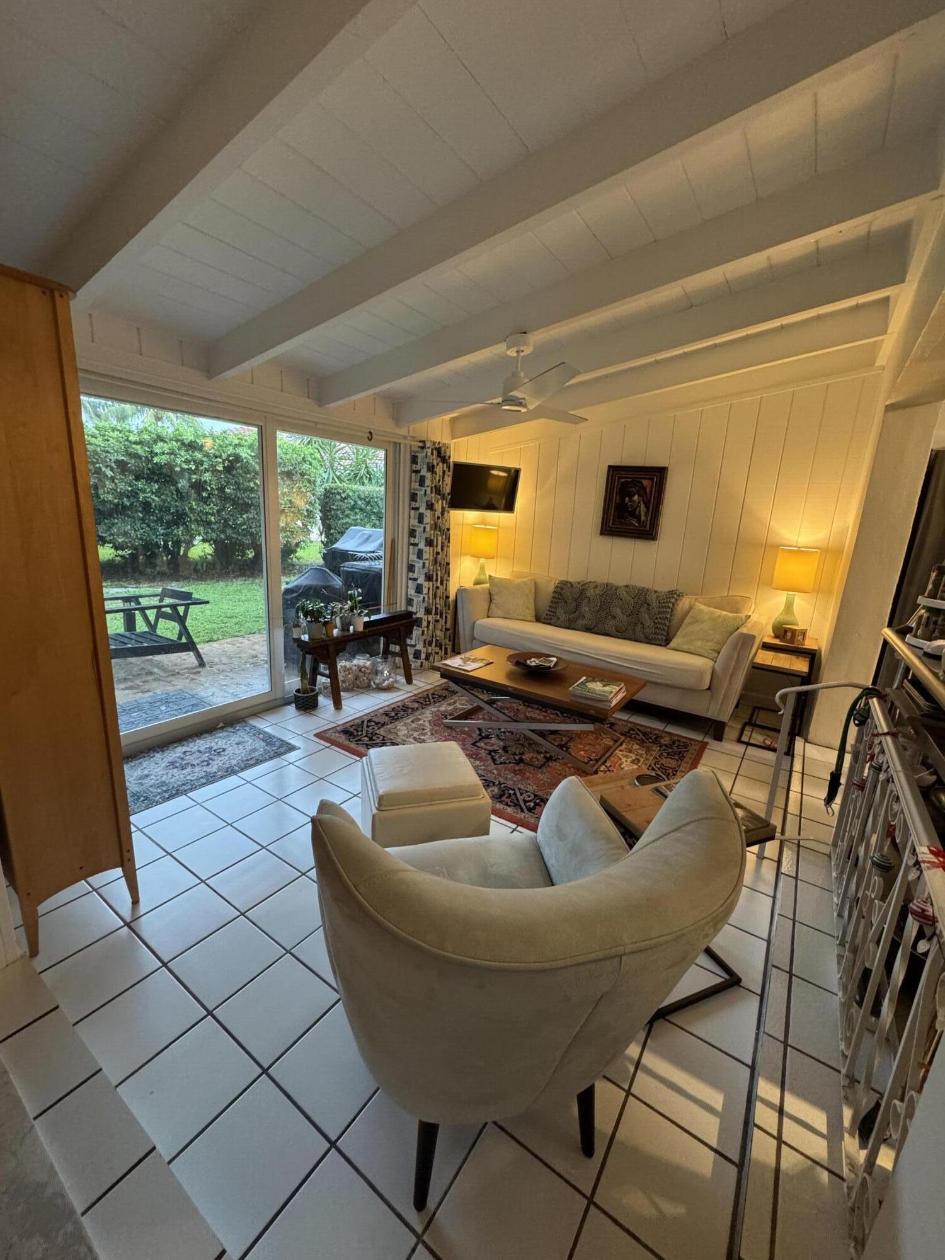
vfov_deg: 102.1
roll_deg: -3.1
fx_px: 510
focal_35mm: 14
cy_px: 630
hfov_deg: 85.7
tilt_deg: -13.0
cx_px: 472
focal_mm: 2.22
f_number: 2.2
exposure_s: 1/60
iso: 400
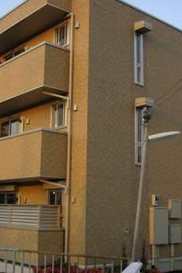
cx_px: 64
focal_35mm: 54
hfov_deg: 25.0
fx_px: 409
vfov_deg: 36.9
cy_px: 135
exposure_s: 1/186
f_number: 2.9
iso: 50
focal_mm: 5.8
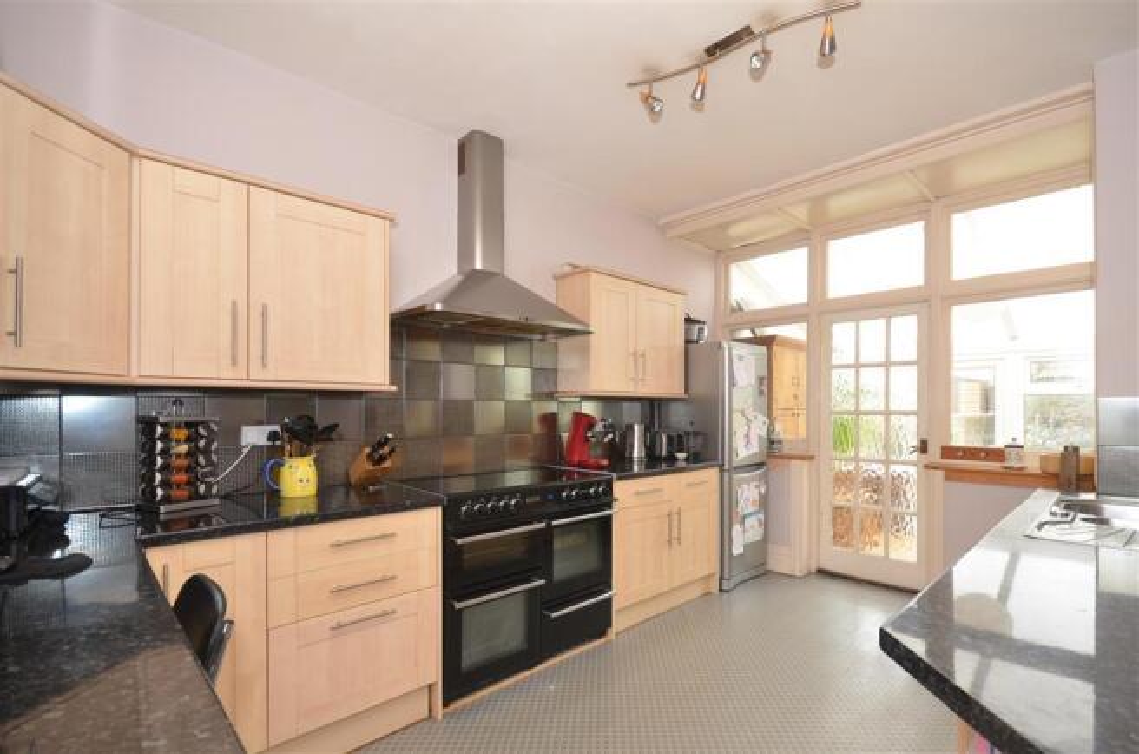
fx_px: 473
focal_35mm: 15
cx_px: 570
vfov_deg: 77.0
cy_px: 377
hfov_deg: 100.5
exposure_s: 1/25
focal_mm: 10
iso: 500
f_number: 7.1
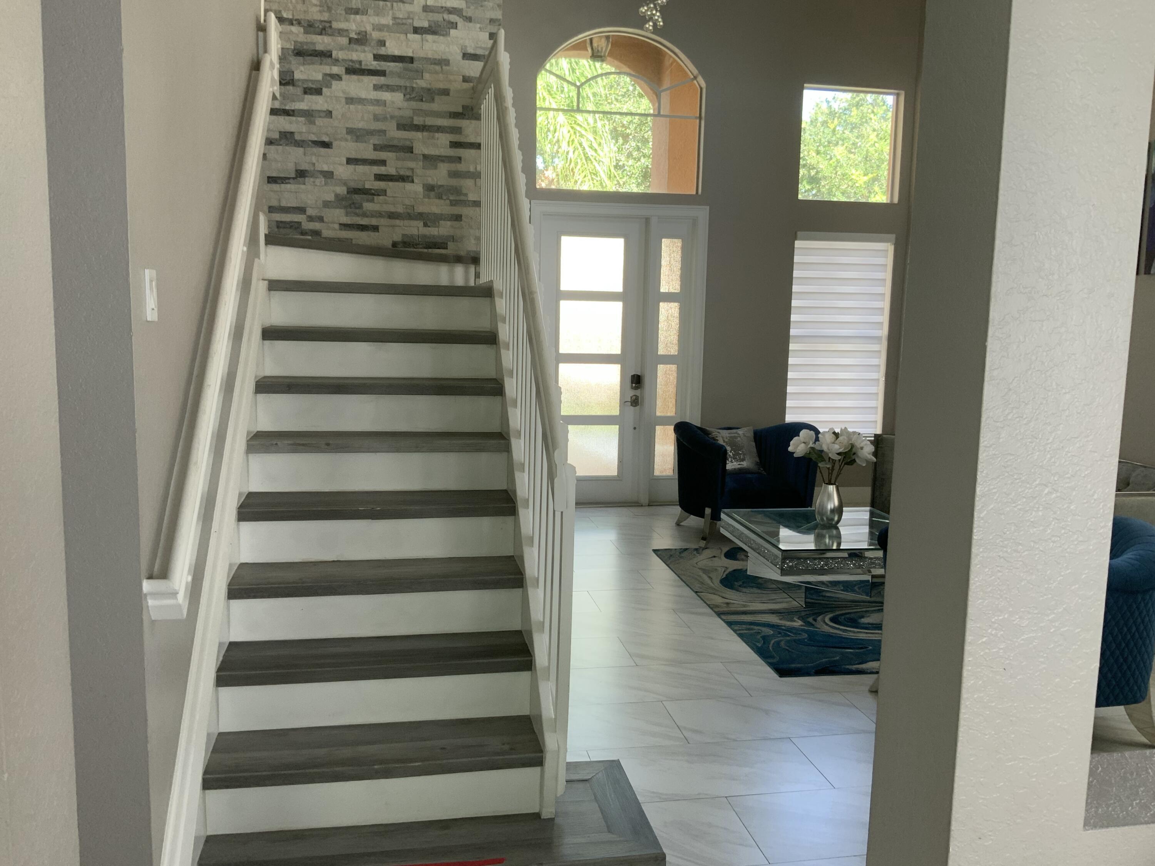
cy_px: 433
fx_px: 968
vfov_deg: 48.2
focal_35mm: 29
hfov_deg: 61.7
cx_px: 578
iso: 50
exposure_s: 1/122
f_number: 1.8
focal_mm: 3
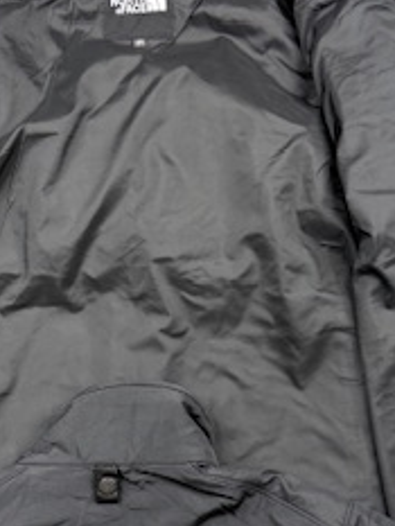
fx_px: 1003
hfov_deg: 22.2
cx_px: 124
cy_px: 366
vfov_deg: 29.1
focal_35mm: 66
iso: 160
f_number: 1.78
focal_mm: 6.76
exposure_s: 1/100
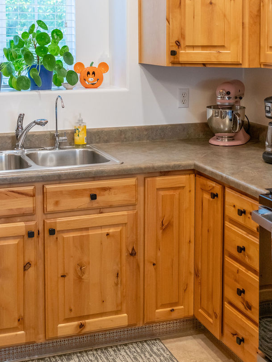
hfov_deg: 22.9
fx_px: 671
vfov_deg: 29.7
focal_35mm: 64
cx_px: 132
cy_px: 84
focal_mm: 35
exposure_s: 1/250
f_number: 3.2
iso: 800
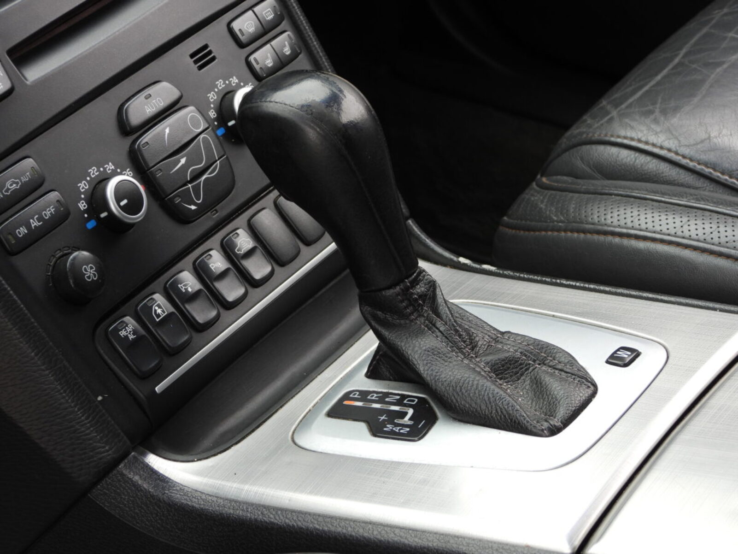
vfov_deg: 14.1
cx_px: 369
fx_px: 2239
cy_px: 277
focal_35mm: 105
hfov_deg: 18.7
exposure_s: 1/60
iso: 100
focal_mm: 18.9
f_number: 4
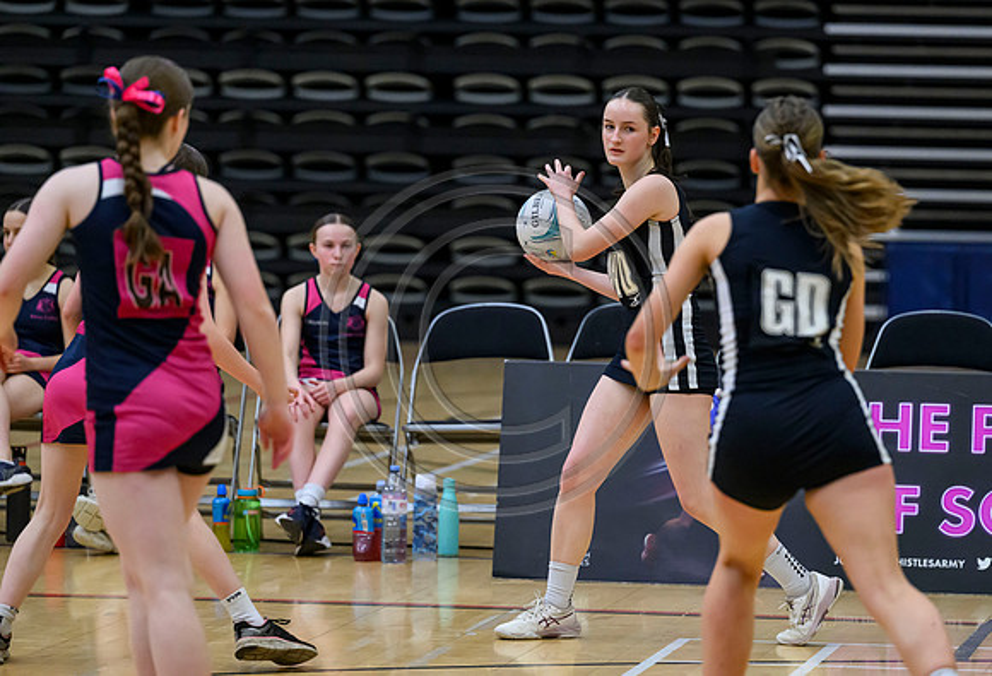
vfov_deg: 6.1
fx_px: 6314
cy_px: 297
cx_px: 568
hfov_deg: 9.0
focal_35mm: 228
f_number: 3.5
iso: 6400
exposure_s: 1/1000
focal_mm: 200
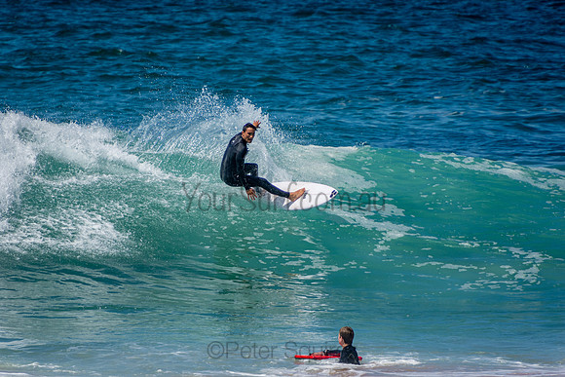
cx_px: 282
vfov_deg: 2.3
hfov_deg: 3.4
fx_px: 9418
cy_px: 188
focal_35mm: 600
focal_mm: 400
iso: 280
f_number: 5.6
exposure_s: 1/2000
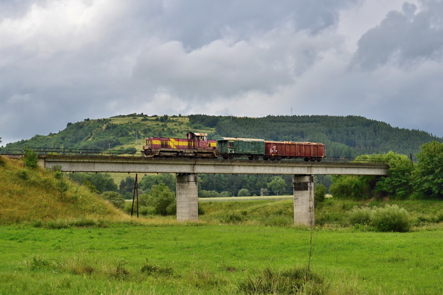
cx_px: 222
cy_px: 148
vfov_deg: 23.8
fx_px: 701
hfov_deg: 35.1
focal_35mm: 57
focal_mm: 38
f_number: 8
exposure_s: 1/500
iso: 200
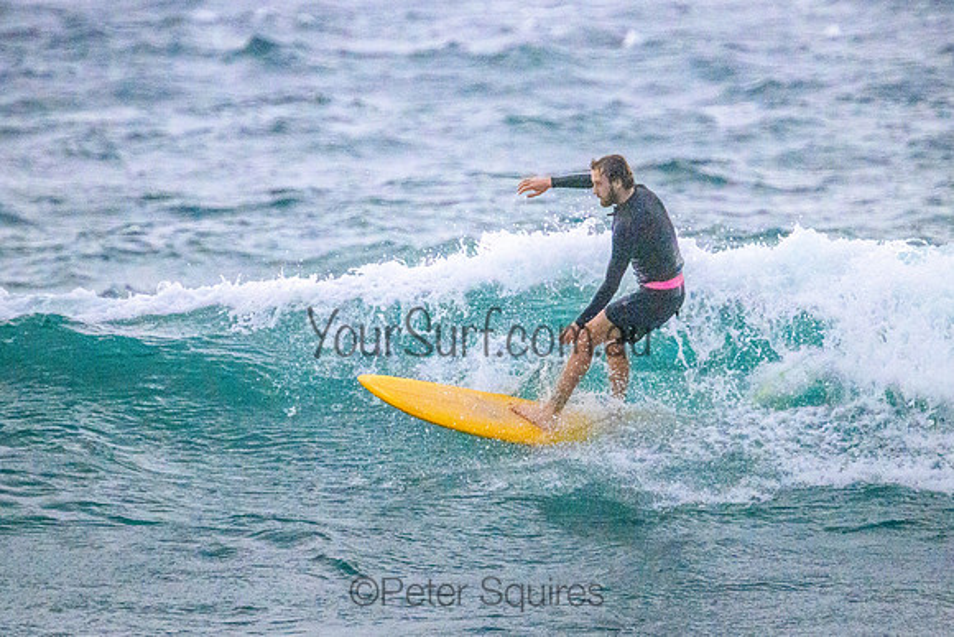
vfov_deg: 1.5
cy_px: 291
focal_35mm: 941
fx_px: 24951
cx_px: 516
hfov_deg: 2.2
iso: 20000
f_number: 11
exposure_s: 1/2000
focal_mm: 800
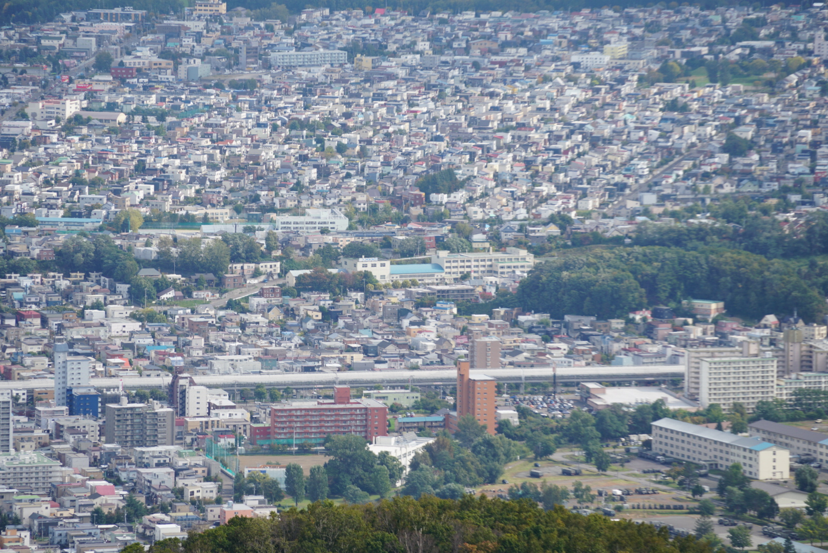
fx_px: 6905
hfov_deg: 6.9
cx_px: 414
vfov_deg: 4.6
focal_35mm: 300
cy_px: 276
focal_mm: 200
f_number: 6.3
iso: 125
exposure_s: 1/320
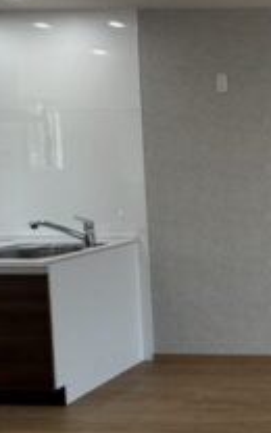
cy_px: 177
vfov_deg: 49.0
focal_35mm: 40
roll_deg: +0.0
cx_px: 494
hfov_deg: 21.0
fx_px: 473
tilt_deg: -2.8
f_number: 2.2
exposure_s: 1/99
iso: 64
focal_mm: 2.22
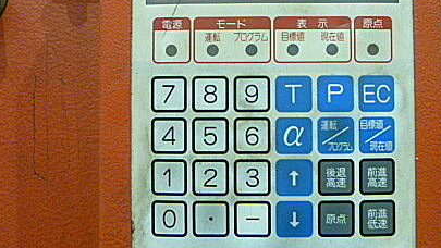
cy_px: 92
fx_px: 503
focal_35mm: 43
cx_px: 253
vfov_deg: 27.6
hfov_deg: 47.2
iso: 400
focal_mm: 4.5
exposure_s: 1/6
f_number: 2.8
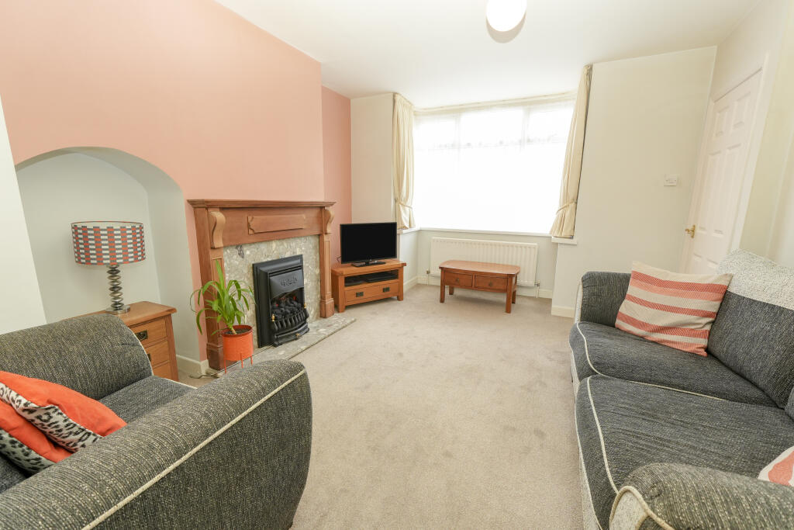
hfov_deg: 100.4
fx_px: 331
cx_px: 397
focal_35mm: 15
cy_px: 265
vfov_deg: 77.3
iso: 320
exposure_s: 1/60
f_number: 4
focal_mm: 10
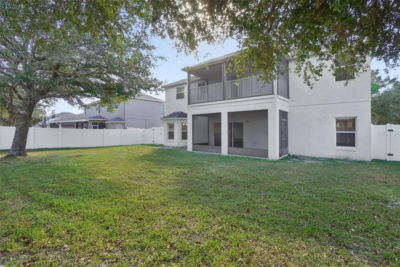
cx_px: 200
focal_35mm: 15
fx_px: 167
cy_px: 134
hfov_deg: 100.4
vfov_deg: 77.3
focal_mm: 10
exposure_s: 1/100
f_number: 8
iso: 400
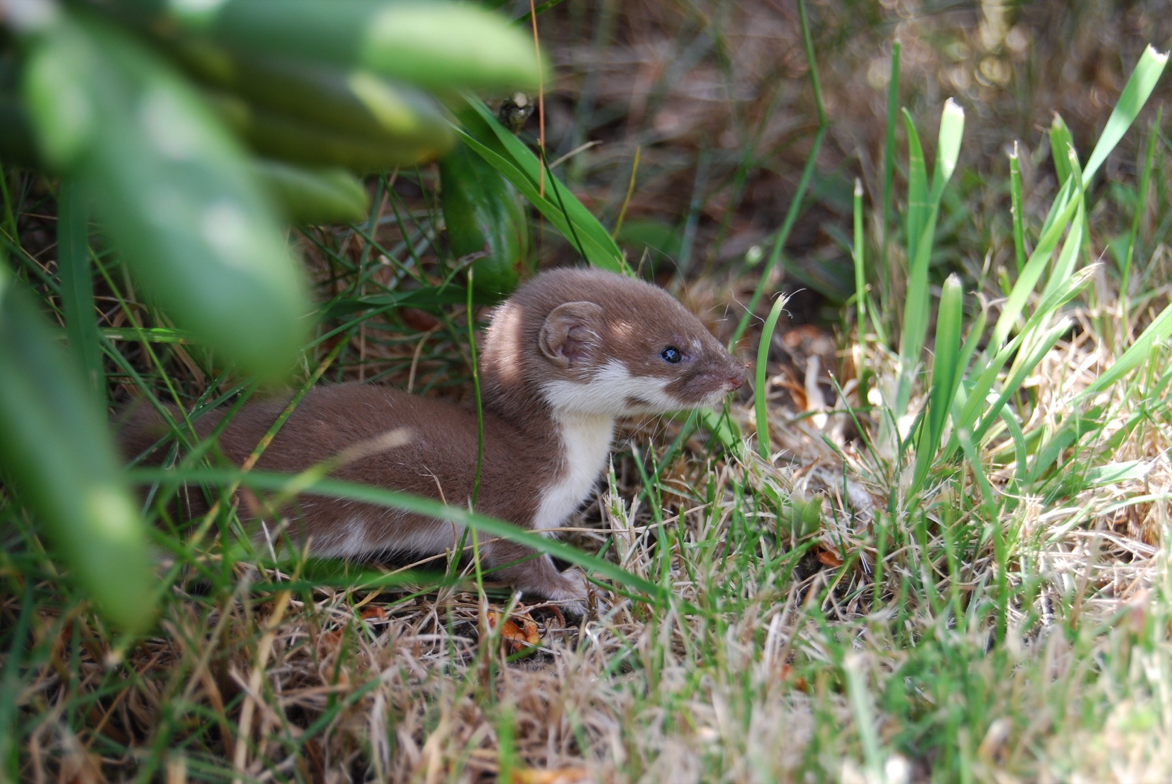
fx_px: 2689
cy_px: 392
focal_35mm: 82
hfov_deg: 24.6
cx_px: 586
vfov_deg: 16.6
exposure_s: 1/125
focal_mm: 55
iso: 180
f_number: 5.6
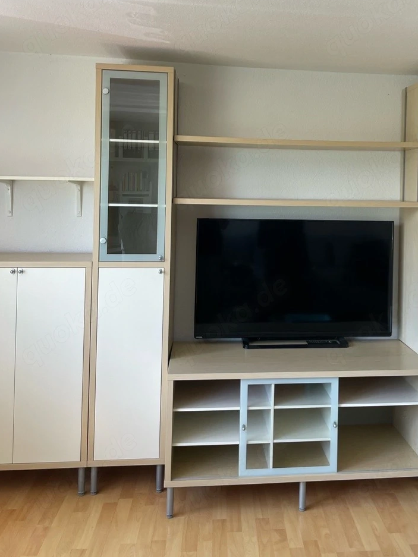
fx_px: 596
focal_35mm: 37
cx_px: 273
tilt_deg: +0.7
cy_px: 188
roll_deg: -1.6
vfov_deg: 49.3
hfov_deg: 38.3
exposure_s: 1/121
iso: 40
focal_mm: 4.2
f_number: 1.6
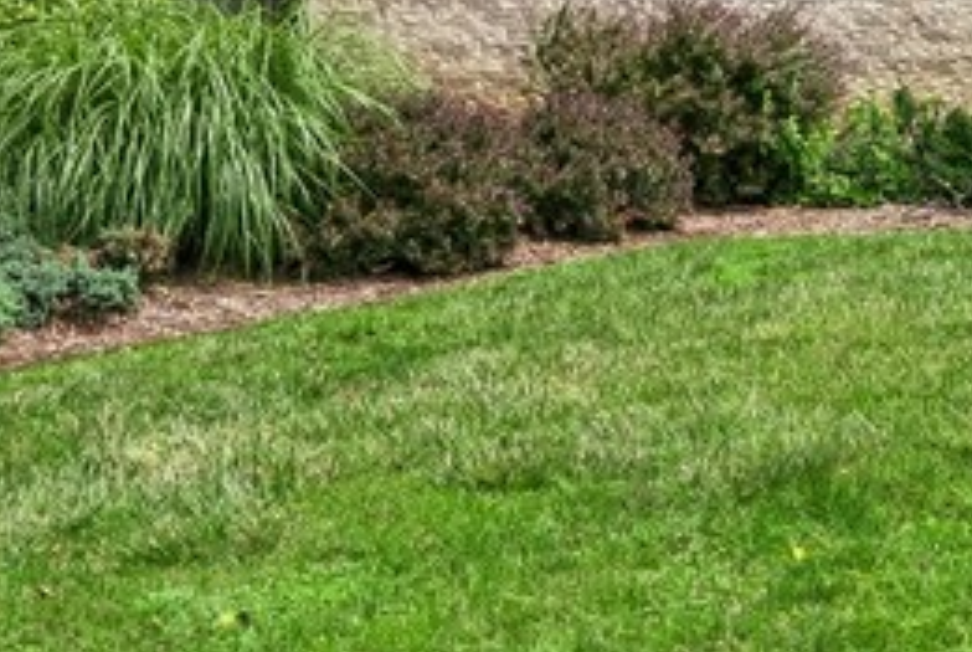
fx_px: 2678
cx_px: 1203
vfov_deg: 13.3
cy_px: -220
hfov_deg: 19.3
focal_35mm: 99
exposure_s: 1/250
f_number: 11
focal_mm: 16
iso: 200
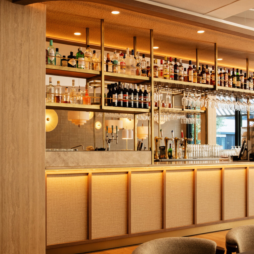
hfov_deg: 36.8
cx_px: 127
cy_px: 144
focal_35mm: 46
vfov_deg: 36.7
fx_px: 382
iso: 320
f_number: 16
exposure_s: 1/2
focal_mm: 24.2
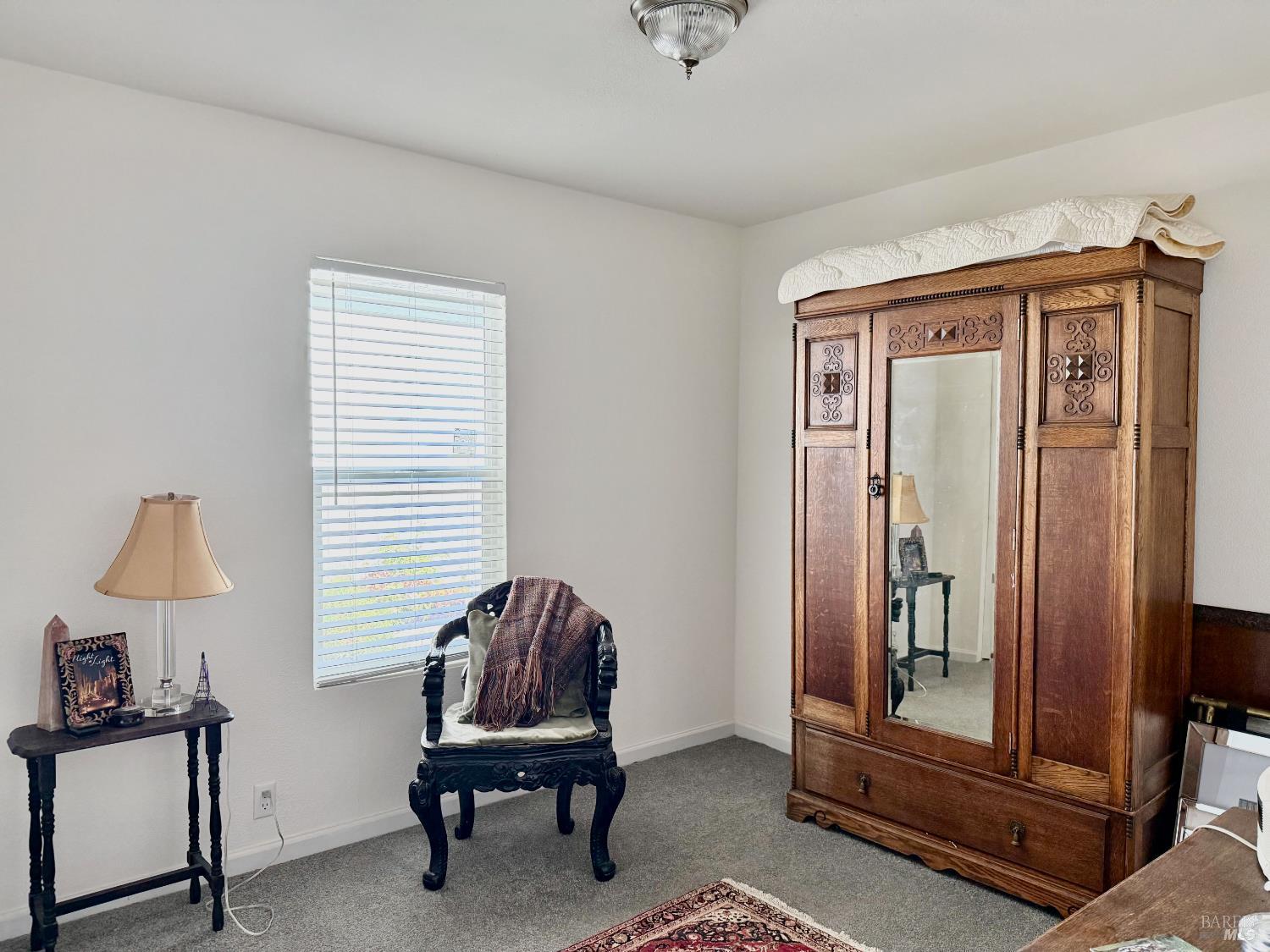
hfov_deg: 71.6
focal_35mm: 24
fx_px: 881
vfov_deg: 56.8
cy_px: 476
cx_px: 635
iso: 250
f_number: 1.78
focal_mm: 6.76
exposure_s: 1/120
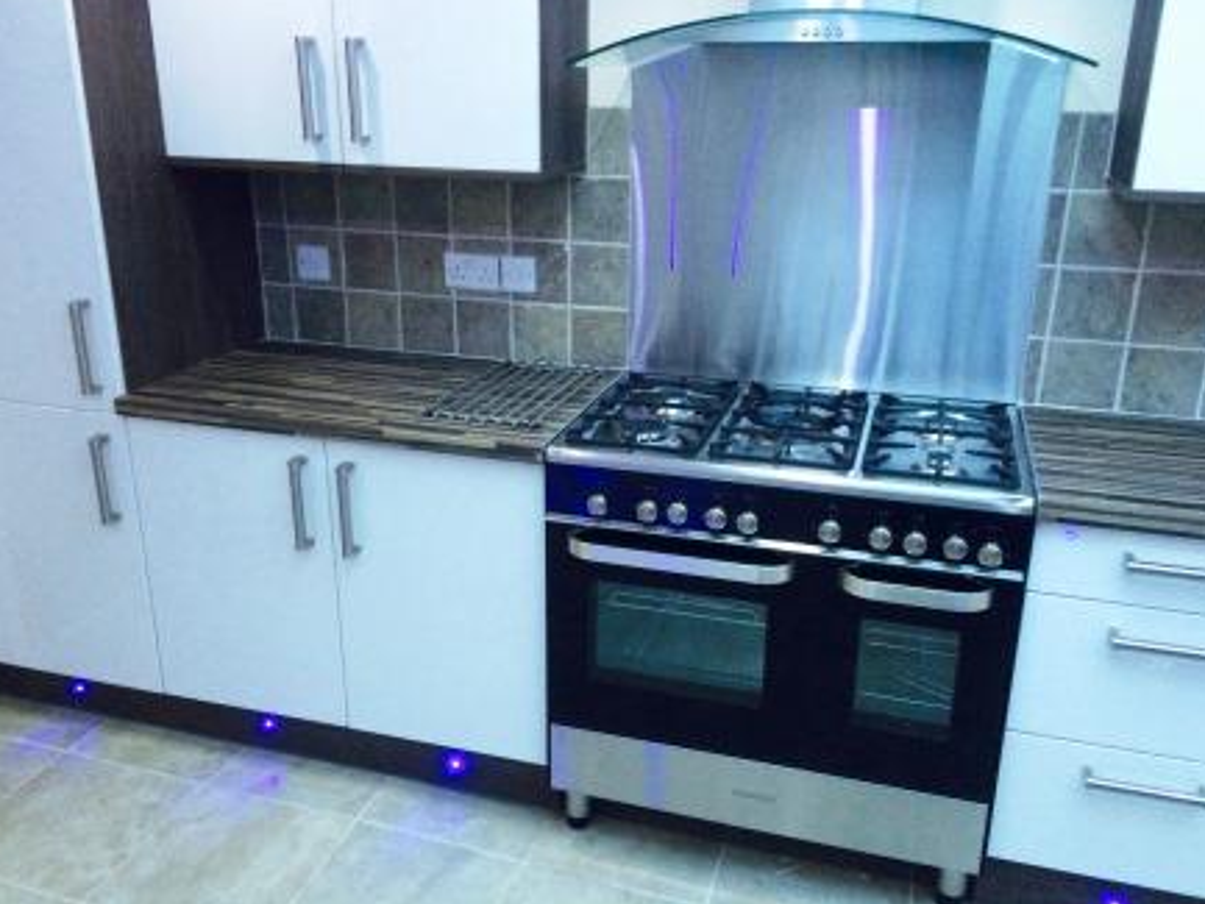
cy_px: 442
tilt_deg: -20.3
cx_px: 598
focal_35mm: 30
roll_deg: +1.4
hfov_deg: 59.9
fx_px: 1045
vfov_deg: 46.8
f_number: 2.2
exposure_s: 1/30
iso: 200
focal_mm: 4.15
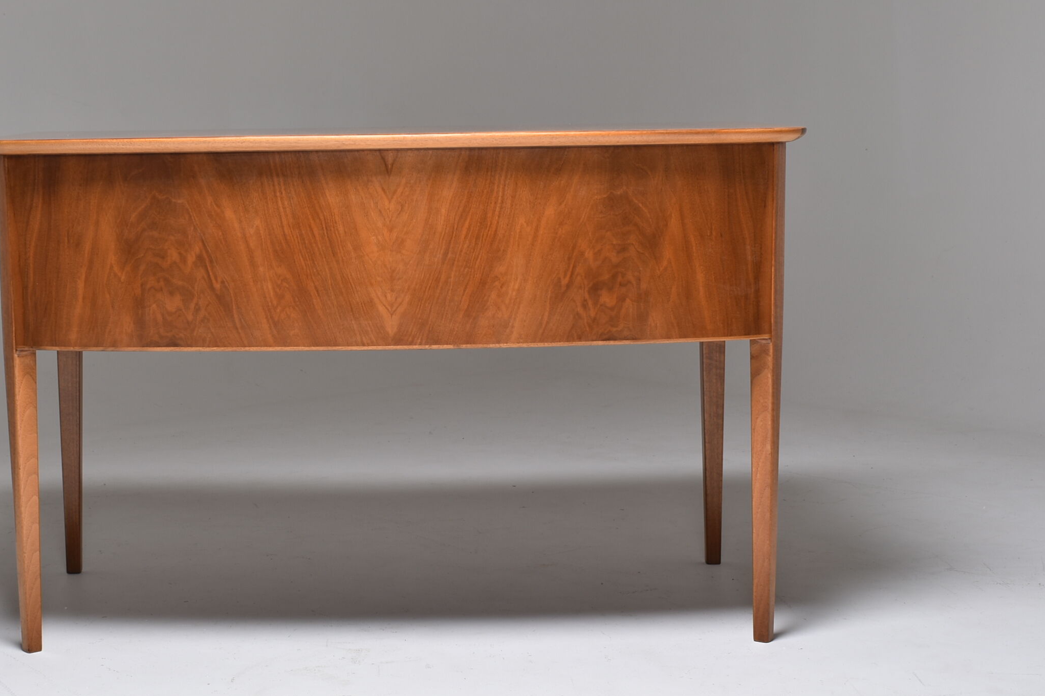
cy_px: 387
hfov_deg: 30.3
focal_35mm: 66
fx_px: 1916
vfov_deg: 20.6
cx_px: 363
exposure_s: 1/200
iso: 100
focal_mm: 30
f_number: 10
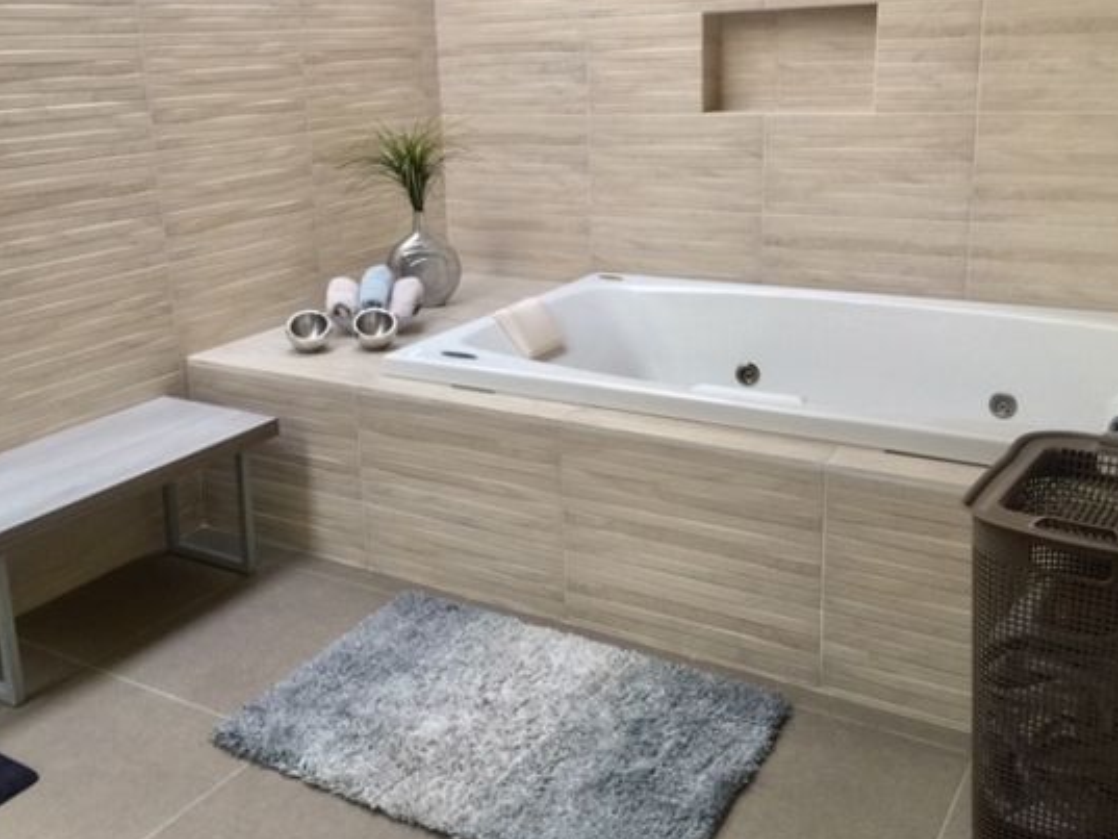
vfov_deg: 39.5
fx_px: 1163
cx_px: 507
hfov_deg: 51.3
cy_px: 337
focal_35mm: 36
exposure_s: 1/33
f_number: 2.2
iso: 50
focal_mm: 4.15
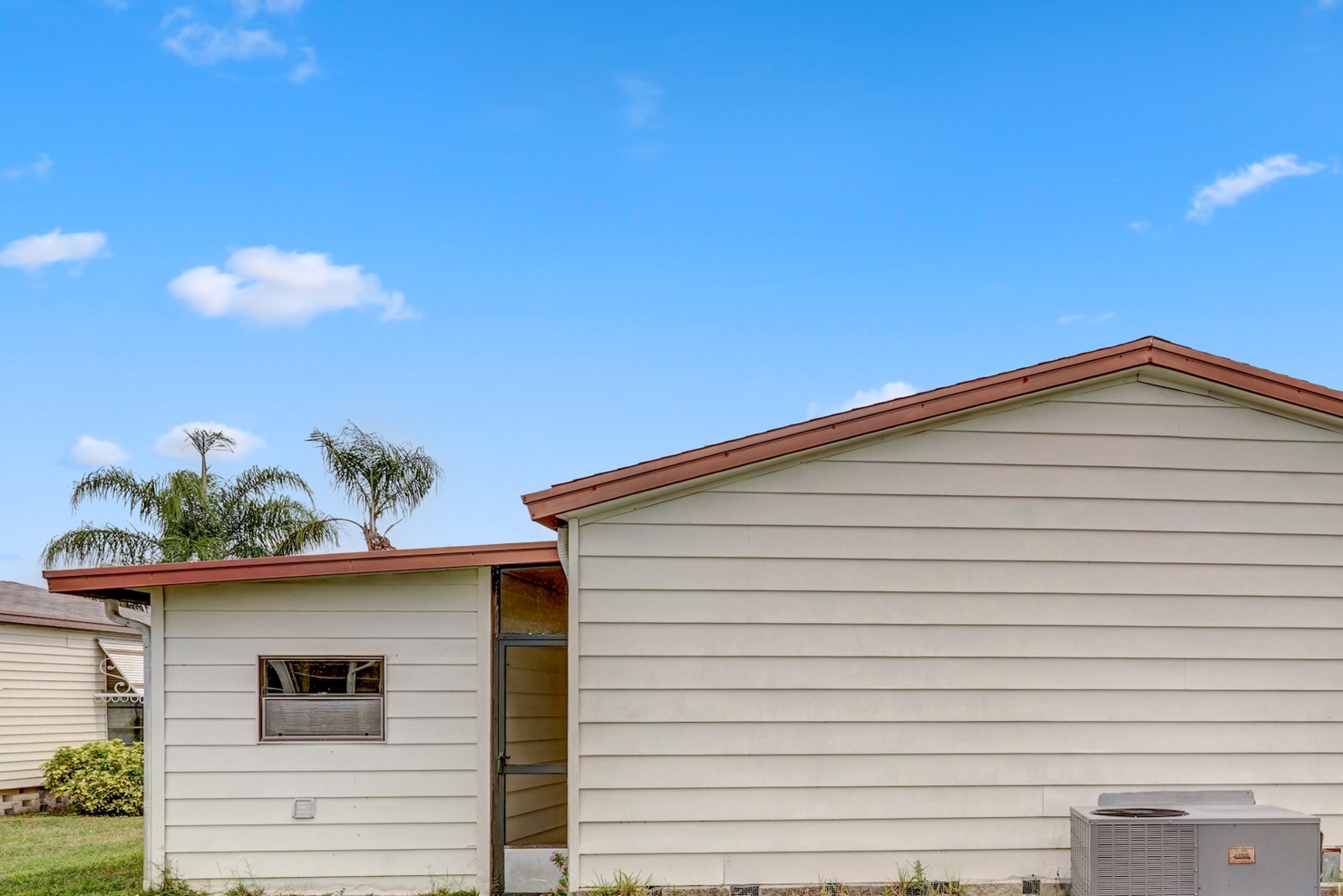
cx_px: 1015
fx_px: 1007
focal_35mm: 27
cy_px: 688
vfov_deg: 46.0
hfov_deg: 63.3
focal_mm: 16
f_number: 8
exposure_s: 1/1250
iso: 400
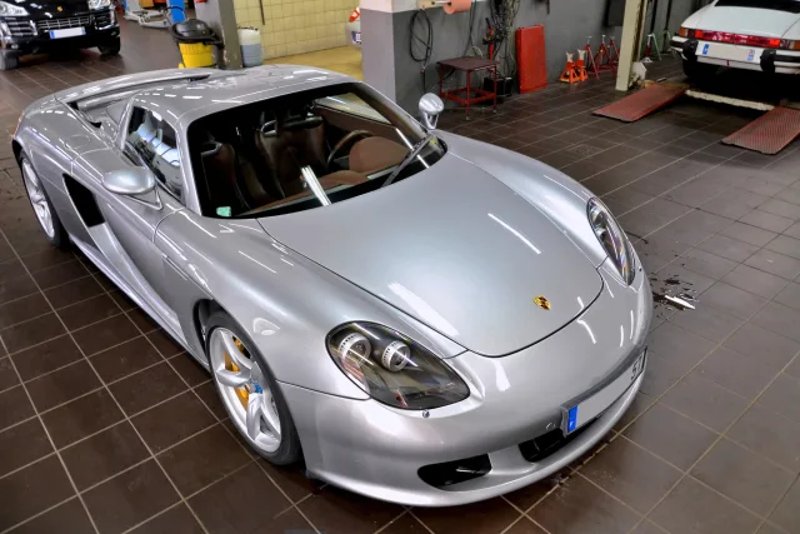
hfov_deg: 67.4
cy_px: 267
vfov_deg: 48.0
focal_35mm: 27
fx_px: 600
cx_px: 400
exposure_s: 1/15
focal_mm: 18
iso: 900
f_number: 3.5
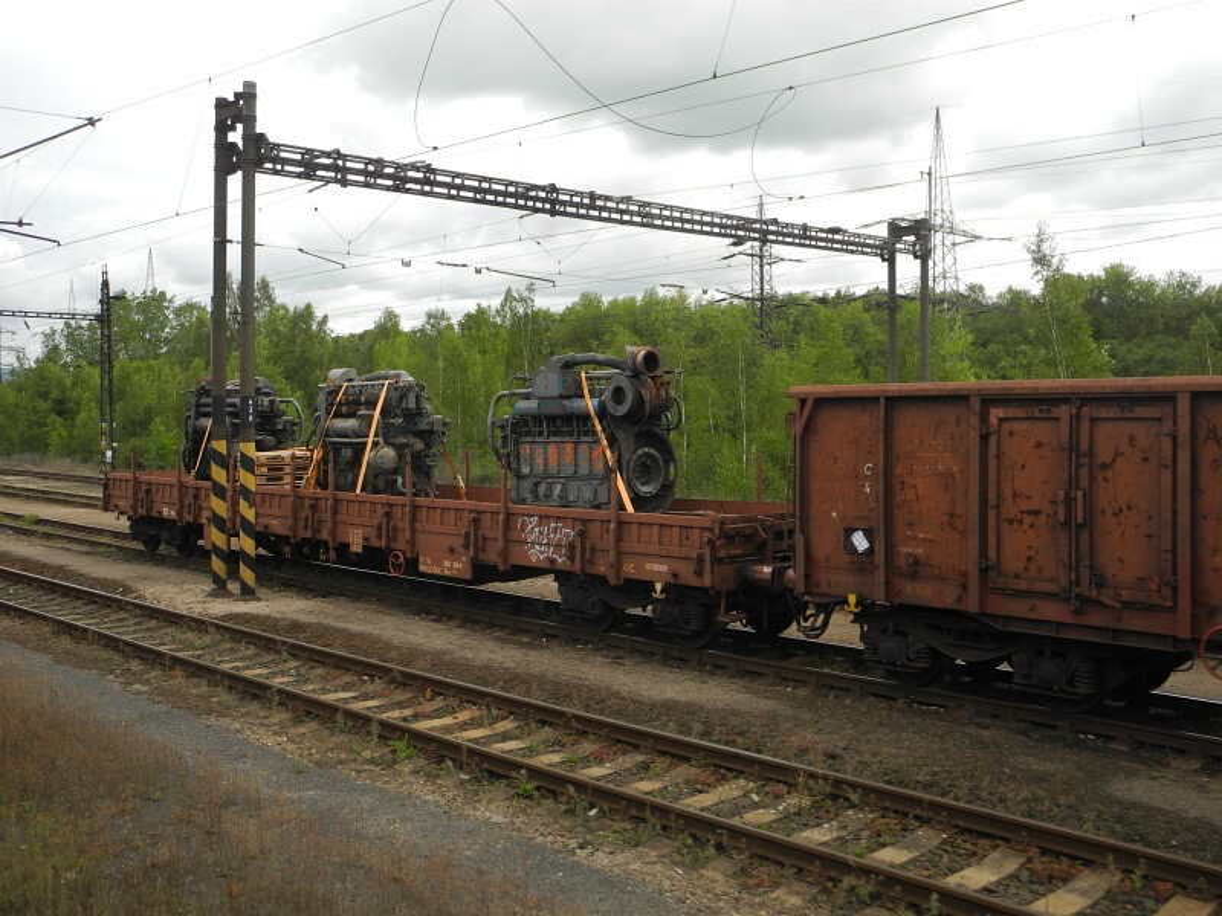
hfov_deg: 49.0
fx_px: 1341
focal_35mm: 38
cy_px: 458
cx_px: 611
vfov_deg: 37.7
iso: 100
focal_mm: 8.1
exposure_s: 1/640
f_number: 3.2
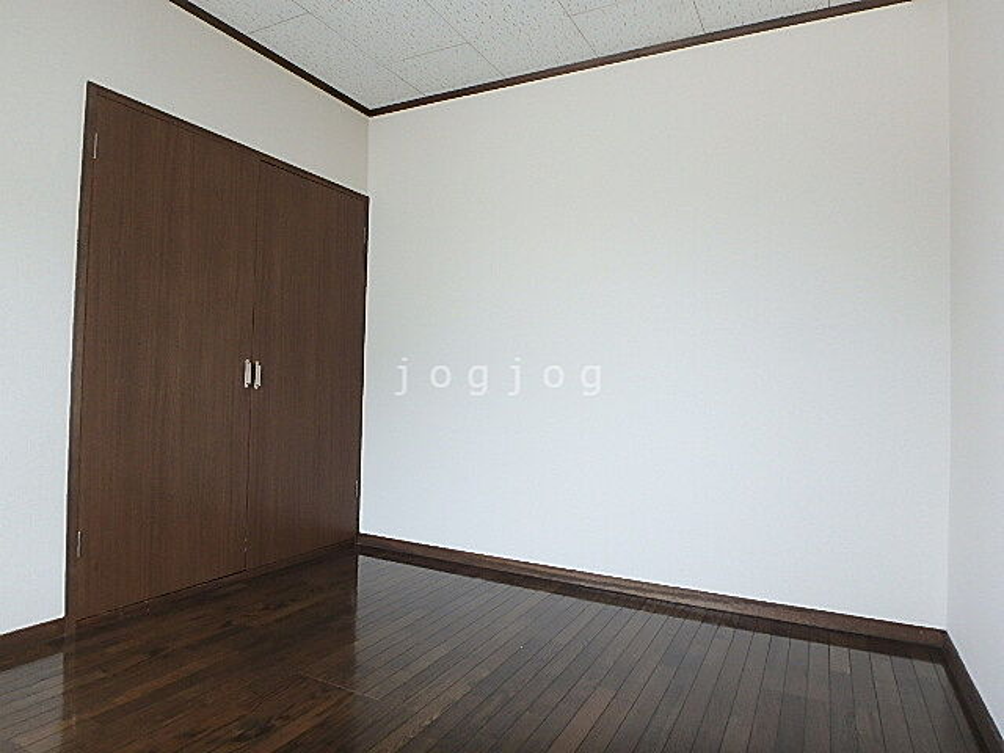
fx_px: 609
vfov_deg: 63.4
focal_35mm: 21
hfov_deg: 79.0
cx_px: 502
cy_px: 376
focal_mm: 3.7
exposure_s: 1/30
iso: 250
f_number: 3.5
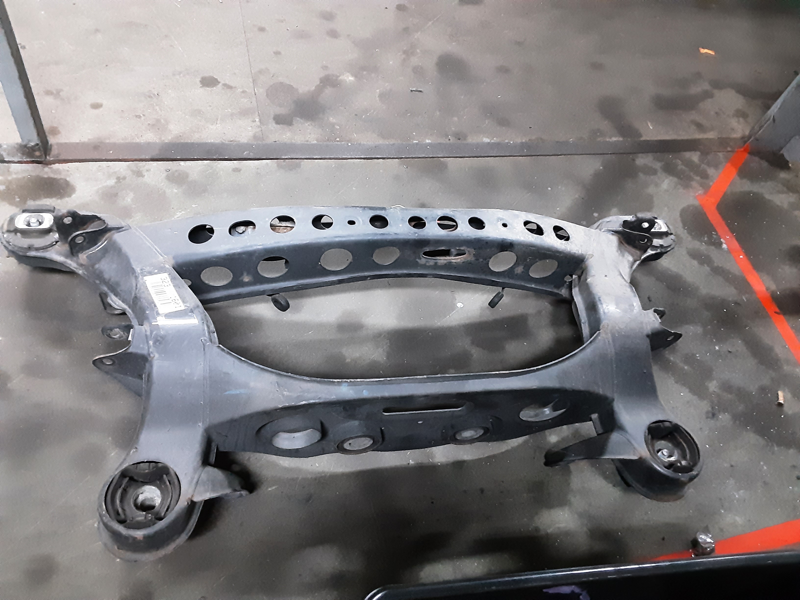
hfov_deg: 65.3
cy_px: 300
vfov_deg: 51.4
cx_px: 400
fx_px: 624
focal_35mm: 27
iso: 640
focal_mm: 2.91
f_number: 1.9
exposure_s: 1/20
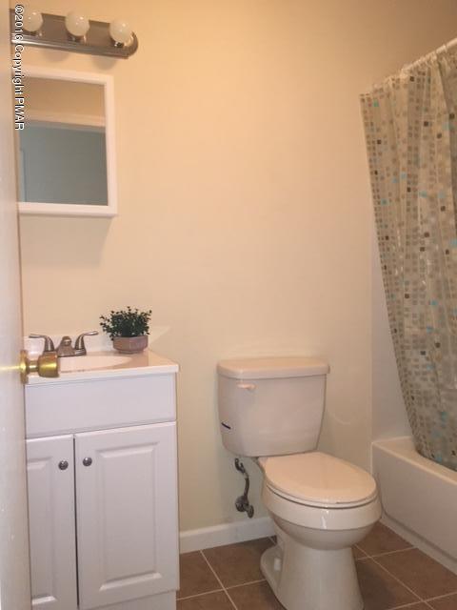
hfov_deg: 48.2
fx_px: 510
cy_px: 305
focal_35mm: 29
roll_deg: +0.4
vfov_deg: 61.7
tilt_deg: -2.8
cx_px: 228
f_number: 2.2
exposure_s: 1/30
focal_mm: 4.15
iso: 100
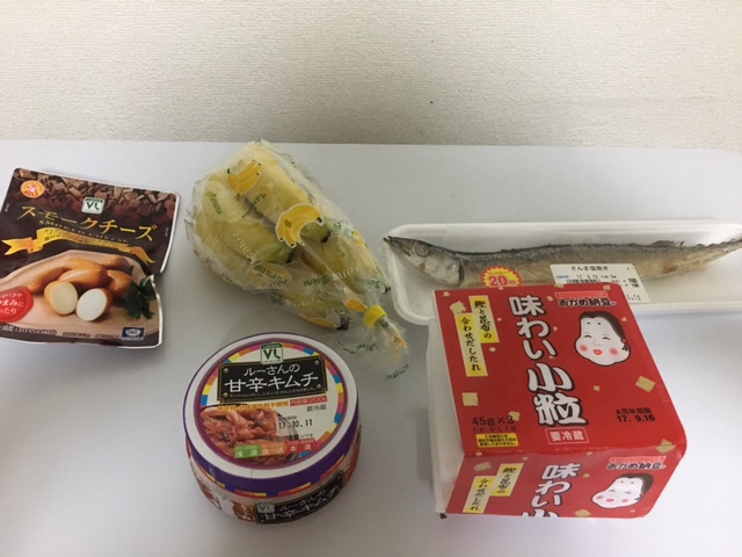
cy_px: 278
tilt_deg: -44.8
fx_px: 622
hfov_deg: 61.7
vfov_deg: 48.2
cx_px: 371
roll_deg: -4.9
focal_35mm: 29
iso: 320
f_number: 2.2
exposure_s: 1/17
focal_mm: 4.15
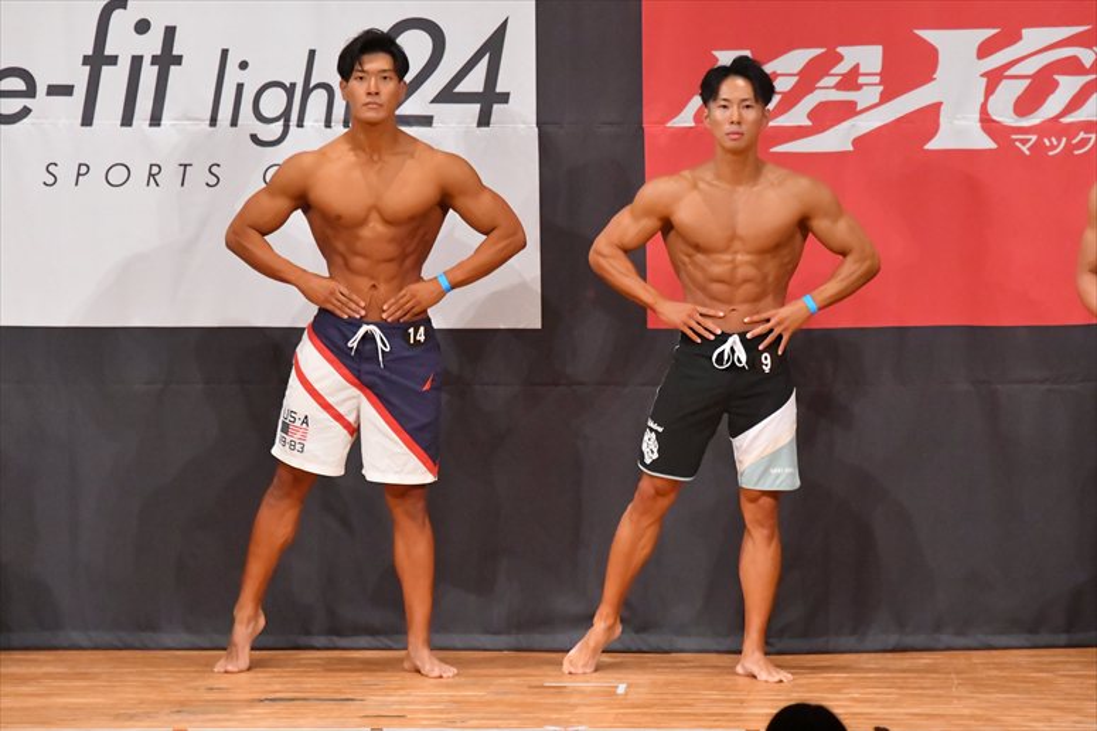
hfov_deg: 7.2
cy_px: 366
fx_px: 8680
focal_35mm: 285
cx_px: 548
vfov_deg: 4.8
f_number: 5.6
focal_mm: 190
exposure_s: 1/400
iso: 11400
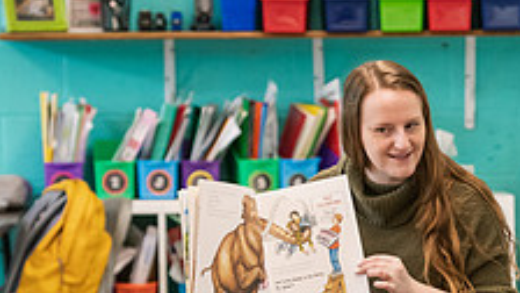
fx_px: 4192
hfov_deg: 7.1
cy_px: 390
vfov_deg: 4.0
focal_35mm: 304
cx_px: 464
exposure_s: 1/200
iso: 2000
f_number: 3.2
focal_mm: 112
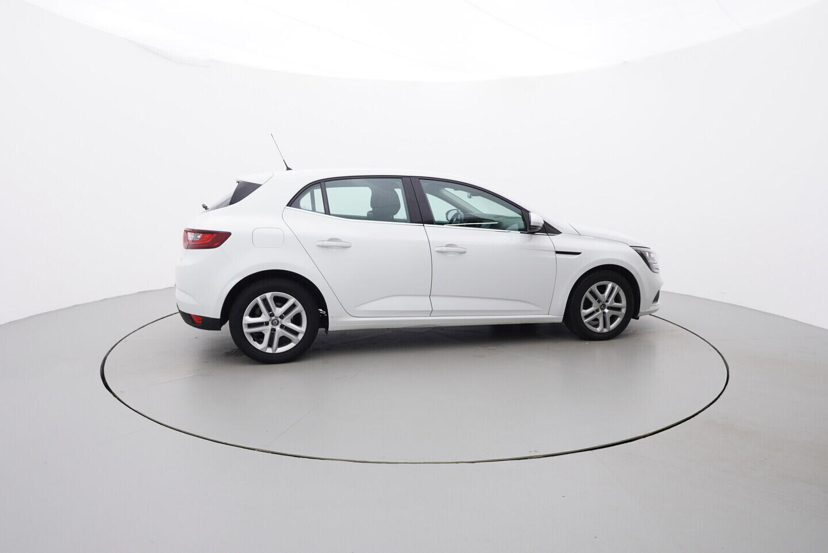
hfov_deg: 77.3
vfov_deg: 56.2
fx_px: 518
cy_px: 276
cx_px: 414
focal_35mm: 22
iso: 200
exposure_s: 1/80
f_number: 5
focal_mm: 15
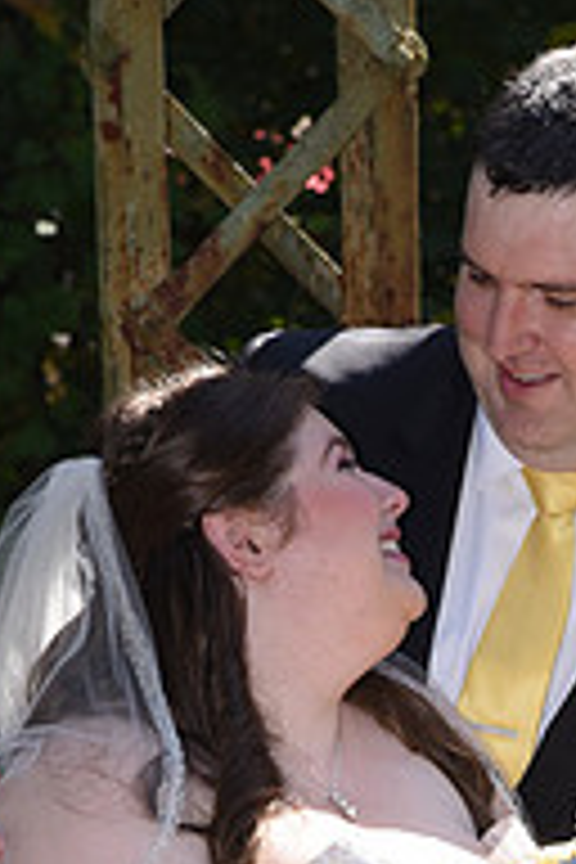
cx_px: 587
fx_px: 8687
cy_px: 1004
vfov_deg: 5.7
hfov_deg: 3.8
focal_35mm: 362
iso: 640
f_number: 11
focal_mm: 120
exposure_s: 1/200
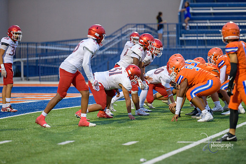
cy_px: 82
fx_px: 1504
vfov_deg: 6.2
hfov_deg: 9.4
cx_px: 123
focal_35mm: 220
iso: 720
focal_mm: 220
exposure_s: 1/800
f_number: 2.8
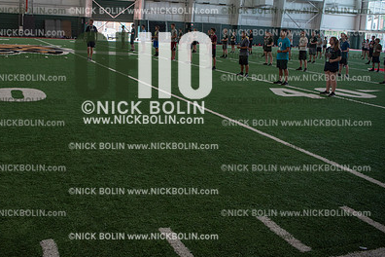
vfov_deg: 32.3
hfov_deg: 47.0
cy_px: 78
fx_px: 438
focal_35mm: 41
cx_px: 143
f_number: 2.8
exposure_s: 1/320
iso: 640
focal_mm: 28
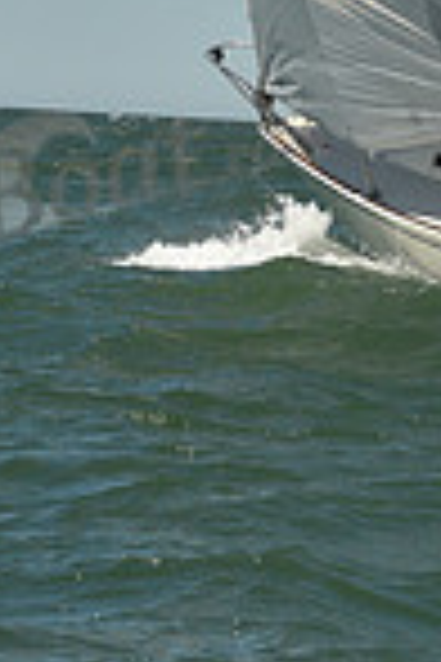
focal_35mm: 276
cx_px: 560
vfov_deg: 7.2
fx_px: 5071
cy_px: -549
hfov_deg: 5.0
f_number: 13
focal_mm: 70
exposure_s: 1/800
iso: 320
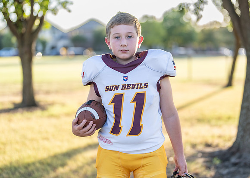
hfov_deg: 33.8
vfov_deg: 24.5
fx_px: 411
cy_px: 84
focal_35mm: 58
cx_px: 137
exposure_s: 1/1250
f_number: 1.2
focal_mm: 50
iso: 100
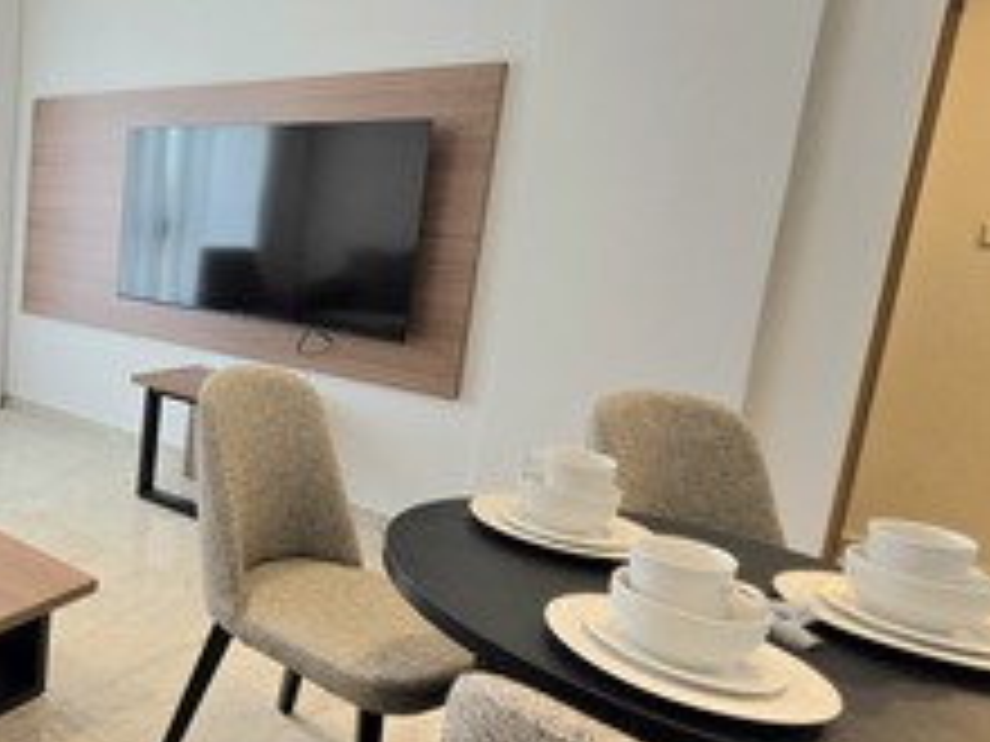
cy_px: 335
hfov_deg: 52.8
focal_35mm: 27
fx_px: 772
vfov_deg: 51.3
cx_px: 16
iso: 40
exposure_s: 1/101
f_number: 1.9
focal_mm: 2.2
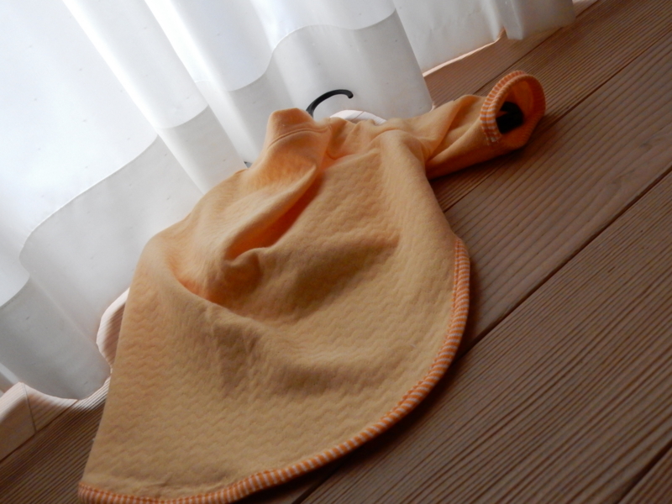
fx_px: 679
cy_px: 252
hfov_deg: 52.6
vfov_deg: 40.7
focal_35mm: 35
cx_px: 336
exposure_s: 1/60
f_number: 4
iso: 720
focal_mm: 6.4
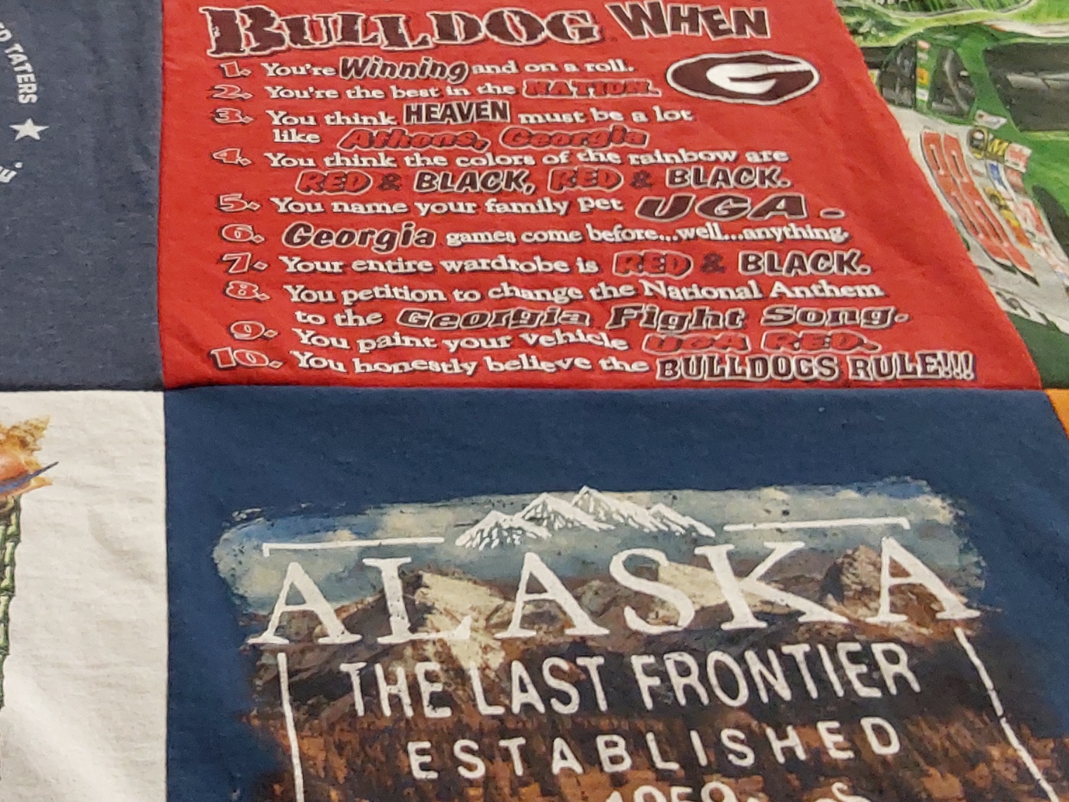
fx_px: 1853
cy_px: 211
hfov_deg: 30.8
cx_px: 117
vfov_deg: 24.2
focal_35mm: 60
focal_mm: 2.91
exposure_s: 1/60
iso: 125
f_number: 1.9
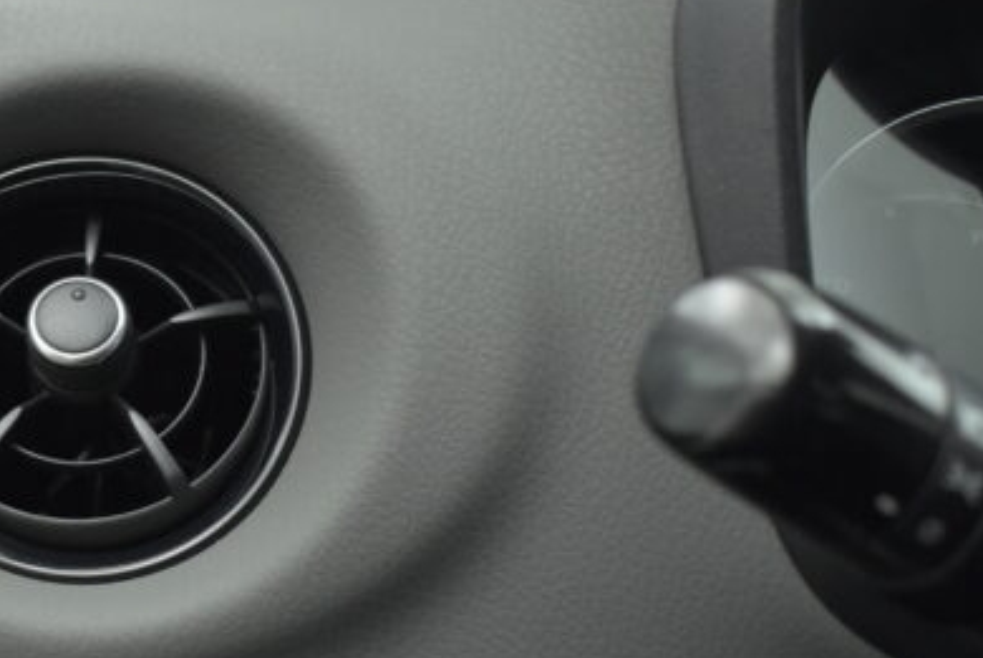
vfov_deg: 21.5
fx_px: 1694
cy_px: 574
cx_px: 199
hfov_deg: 31.5
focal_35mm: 62
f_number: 3.8
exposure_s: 1/80
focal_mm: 21
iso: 1600
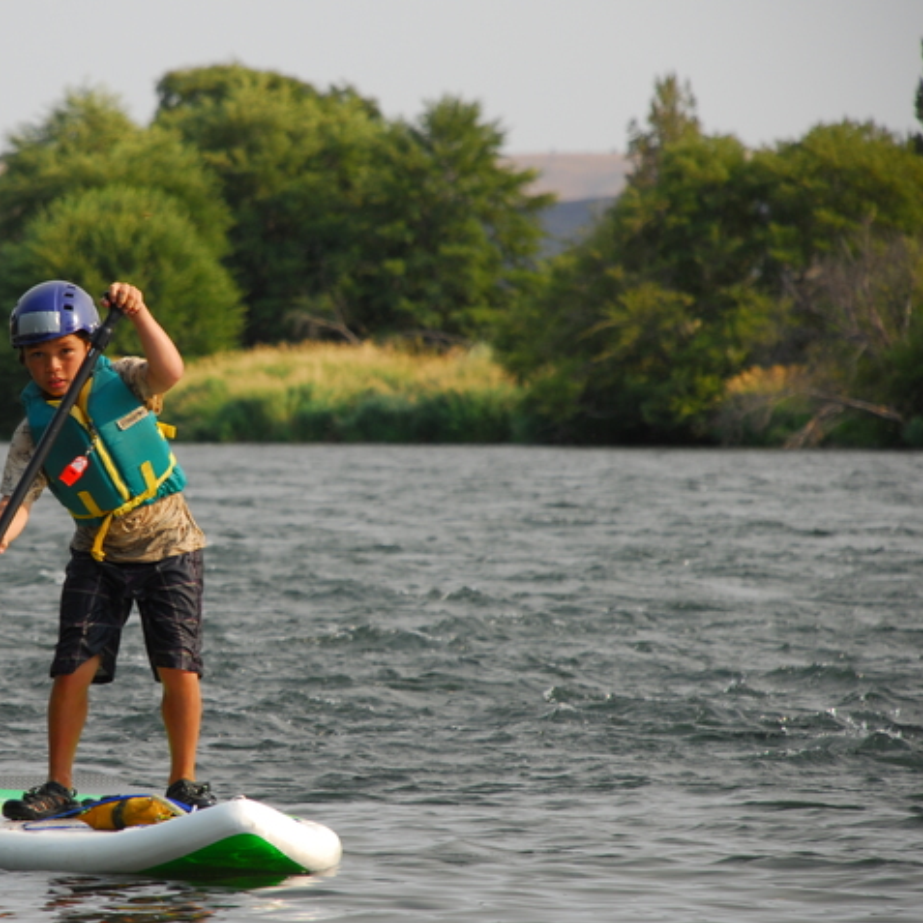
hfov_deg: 6.1
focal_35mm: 289
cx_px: 168
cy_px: 458
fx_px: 8710
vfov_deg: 6.1
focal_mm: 135
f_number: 5.6
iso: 125
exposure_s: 1/250
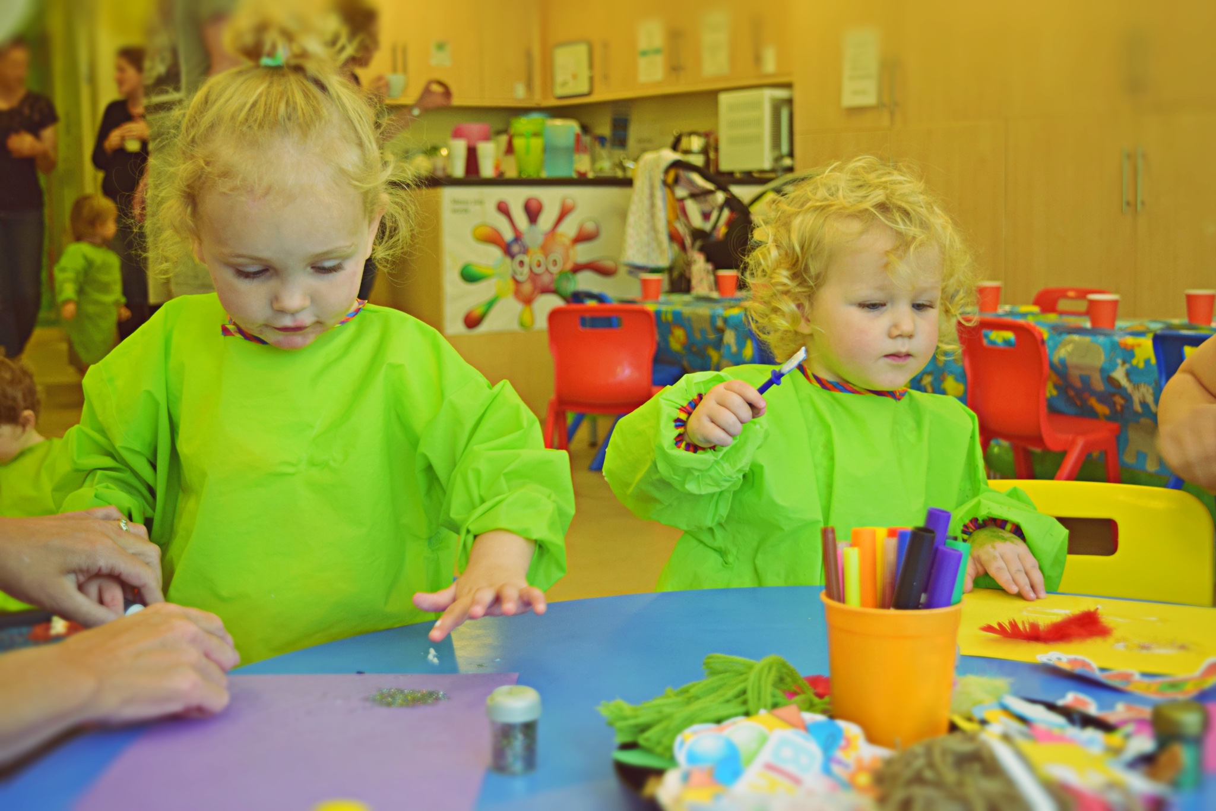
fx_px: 1773
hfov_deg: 37.9
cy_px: 406
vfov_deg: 25.7
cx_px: 608
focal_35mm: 52
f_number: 4.5
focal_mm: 35
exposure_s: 1/60
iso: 450
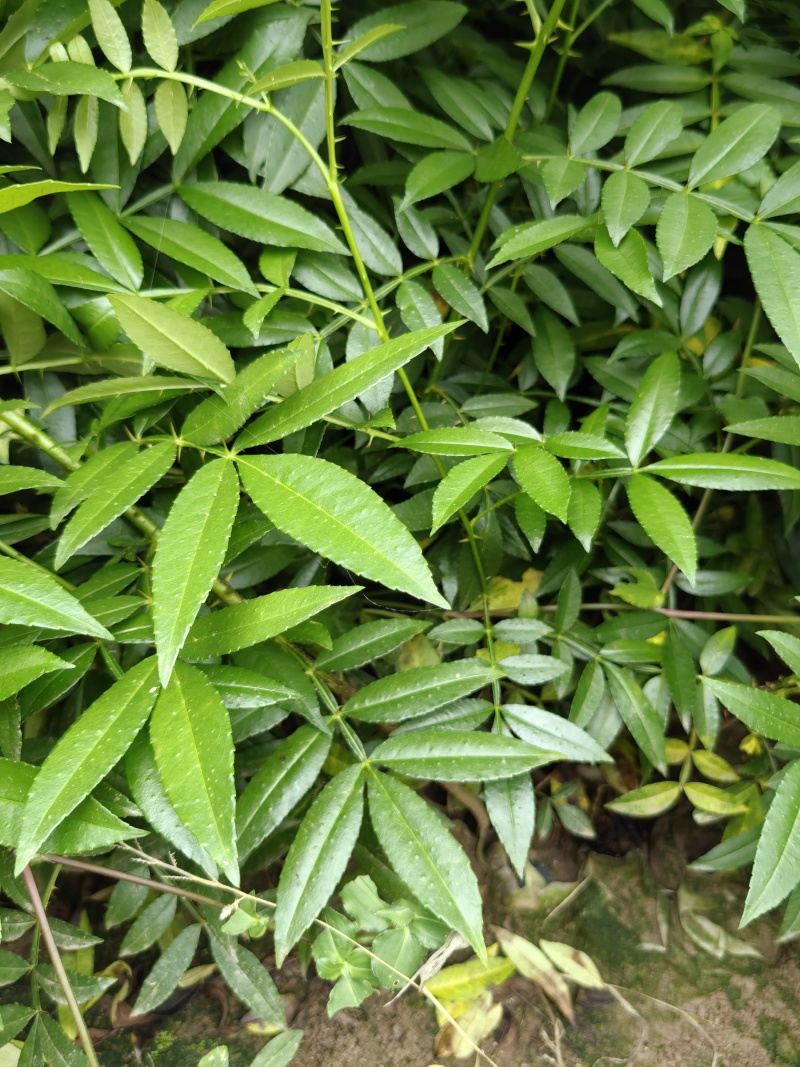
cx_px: 400
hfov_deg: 51.3
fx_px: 832
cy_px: 534
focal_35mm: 27
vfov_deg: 65.3
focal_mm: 5.72
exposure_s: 1/100
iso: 64
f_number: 2
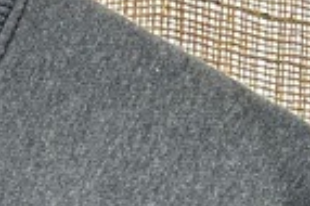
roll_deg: +0.0
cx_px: -169
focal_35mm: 175
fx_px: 1505
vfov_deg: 6.6
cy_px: 759
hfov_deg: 11.2
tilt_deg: -17.7
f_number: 1.78
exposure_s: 1/65
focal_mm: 6.86
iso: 250
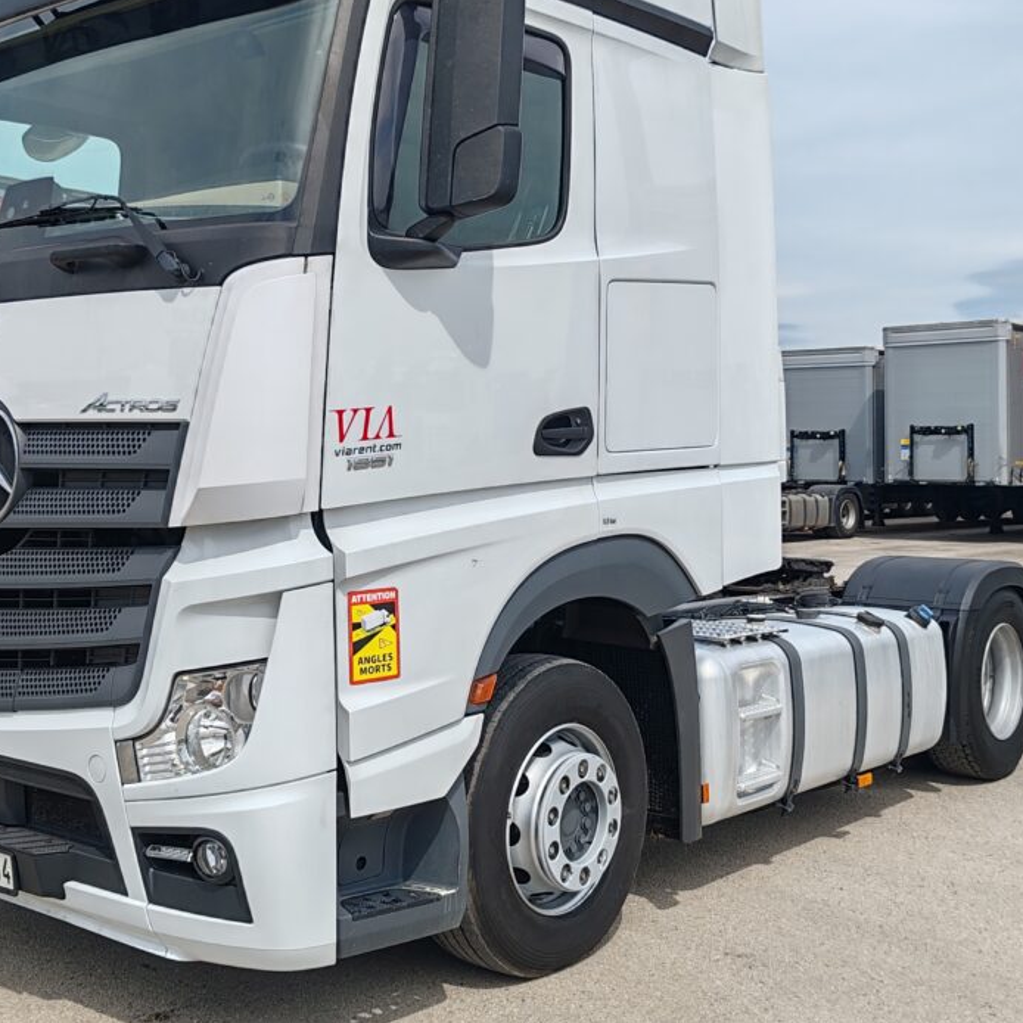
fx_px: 1471
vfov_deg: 38.1
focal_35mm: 44
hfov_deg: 38.3
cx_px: 461
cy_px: 392
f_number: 1.9
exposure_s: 1/620
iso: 50
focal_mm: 6.12
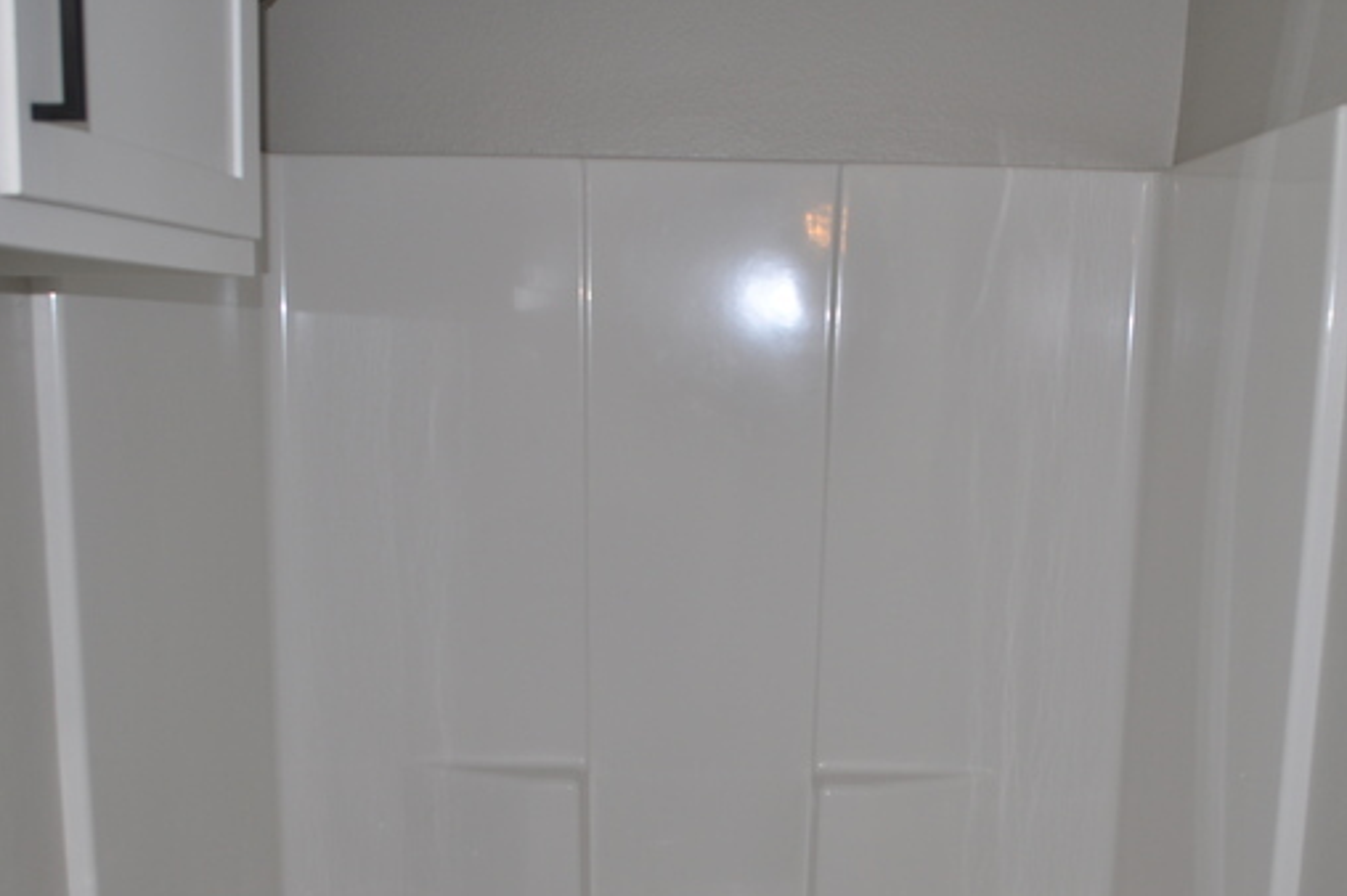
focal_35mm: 40
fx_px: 1496
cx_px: 781
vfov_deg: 32.9
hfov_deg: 48.3
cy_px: 631
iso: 200
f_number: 5.6
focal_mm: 18
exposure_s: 1/30
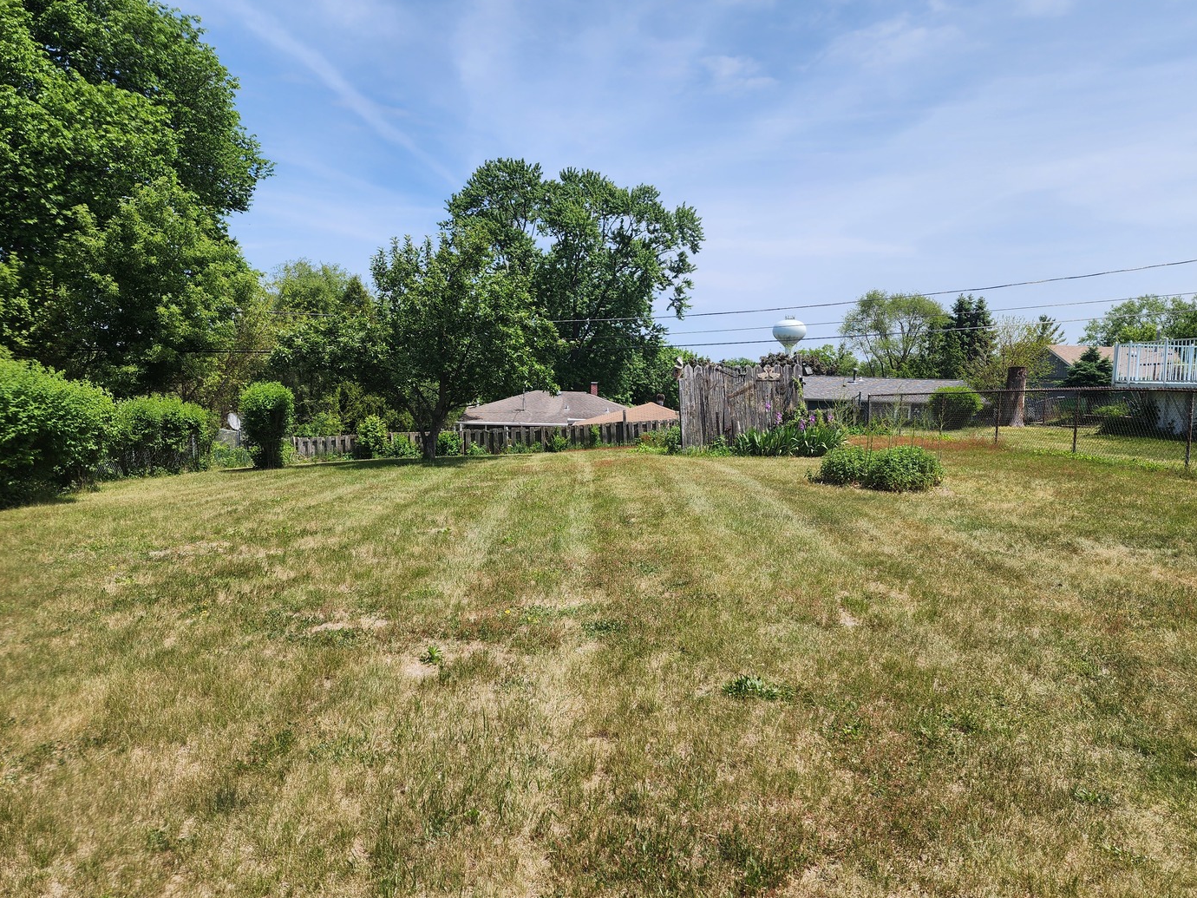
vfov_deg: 56.8
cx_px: 623
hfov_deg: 71.6
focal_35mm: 24
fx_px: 830
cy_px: 456
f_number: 1.8
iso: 12
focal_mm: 6.4
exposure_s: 1/1005
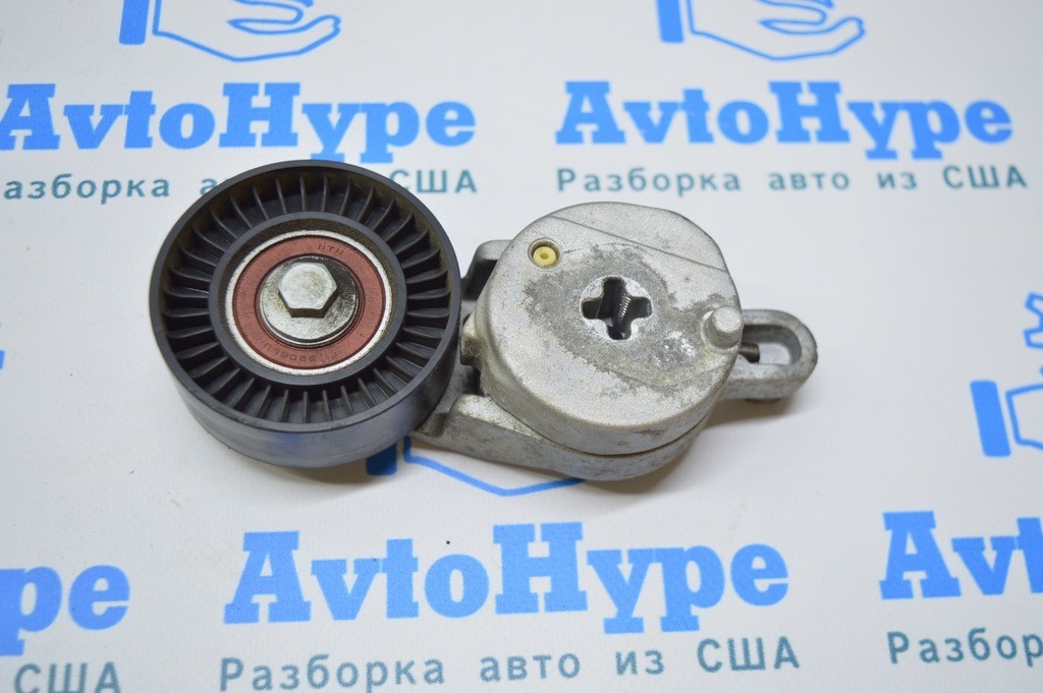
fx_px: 1216
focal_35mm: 42
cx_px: 522
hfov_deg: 46.4
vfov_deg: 31.8
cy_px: 346
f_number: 4.2
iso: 400
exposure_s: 1/50
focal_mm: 28
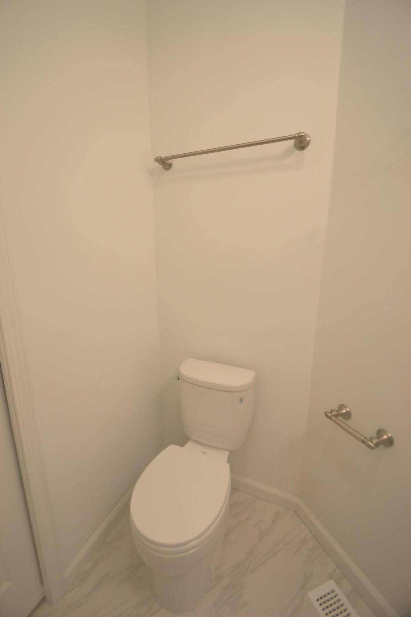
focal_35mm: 15
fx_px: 257
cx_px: 206
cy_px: 308
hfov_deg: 77.3
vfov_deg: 100.4
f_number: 3.5
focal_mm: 10
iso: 450
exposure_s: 1/60
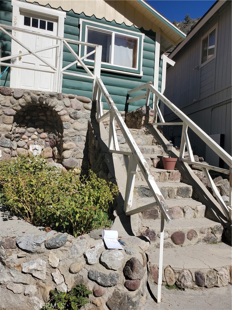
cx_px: 116
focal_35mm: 26
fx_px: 232
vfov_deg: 67.3
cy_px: 155
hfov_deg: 53.1
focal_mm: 4.3
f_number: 2.4
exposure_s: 1/3204
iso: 50
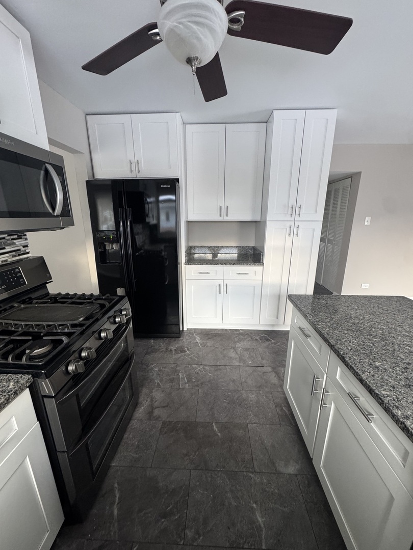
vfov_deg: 102.1
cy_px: 275
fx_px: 223
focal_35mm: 14
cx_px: 206
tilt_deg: -15.5
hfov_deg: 85.7
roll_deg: +0.2
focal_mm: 2.22
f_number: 2.2
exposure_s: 1/60
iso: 400
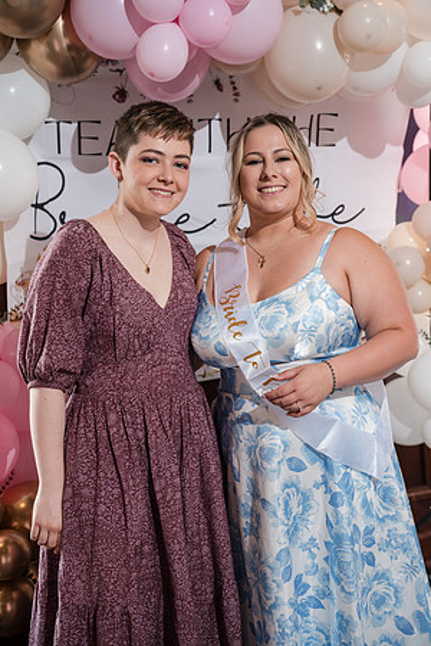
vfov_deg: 38.2
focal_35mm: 52
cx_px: 216
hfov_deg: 26.0
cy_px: 323
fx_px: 934
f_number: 4
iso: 2000
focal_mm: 52
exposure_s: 1/250
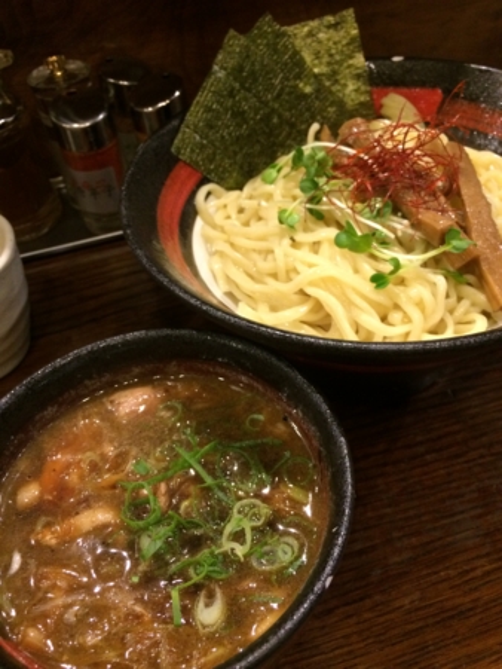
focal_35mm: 29
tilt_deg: -46.8
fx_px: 560
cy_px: 334
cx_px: 251
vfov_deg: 61.6
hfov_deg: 48.3
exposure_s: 1/30
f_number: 2.2
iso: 320
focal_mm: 4.15
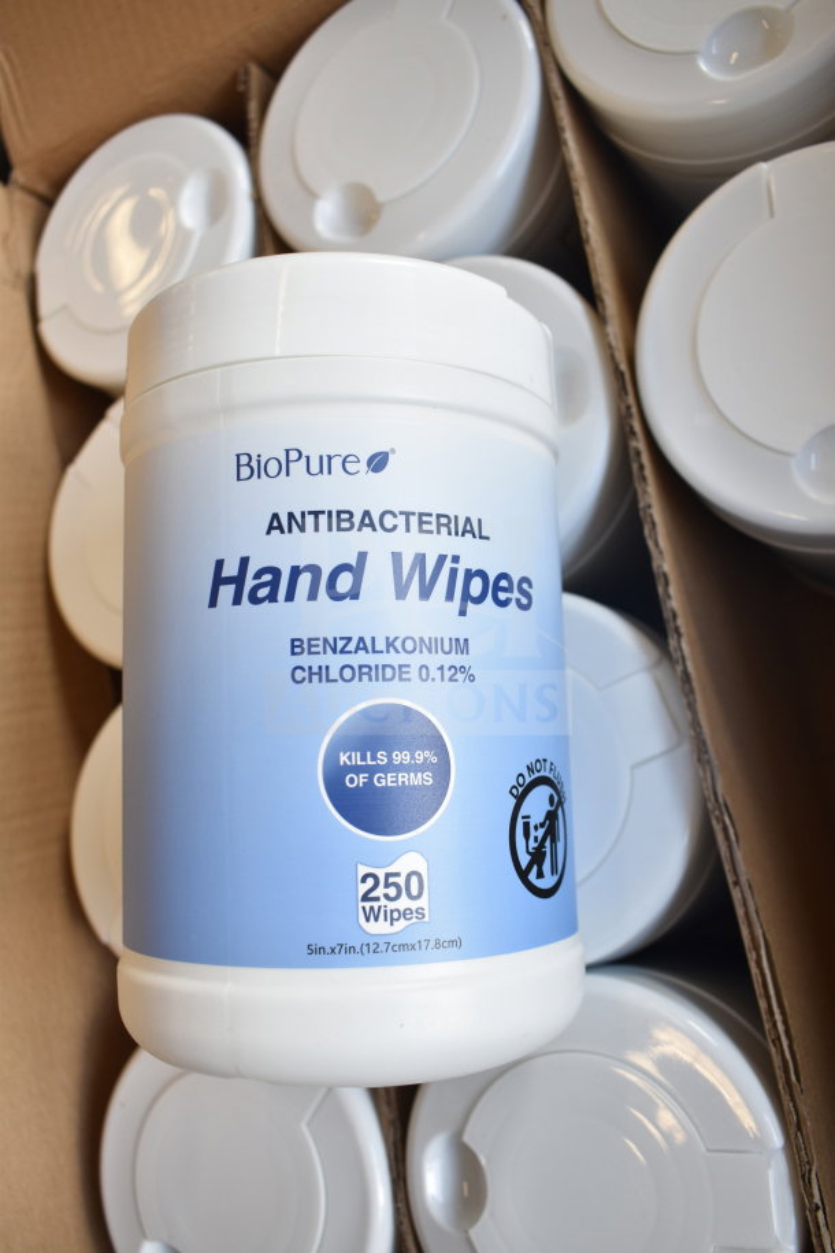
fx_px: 1148
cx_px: 418
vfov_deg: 57.2
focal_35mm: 33
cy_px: 626
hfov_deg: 40.0
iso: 200
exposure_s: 1/80
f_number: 4.5
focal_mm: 22
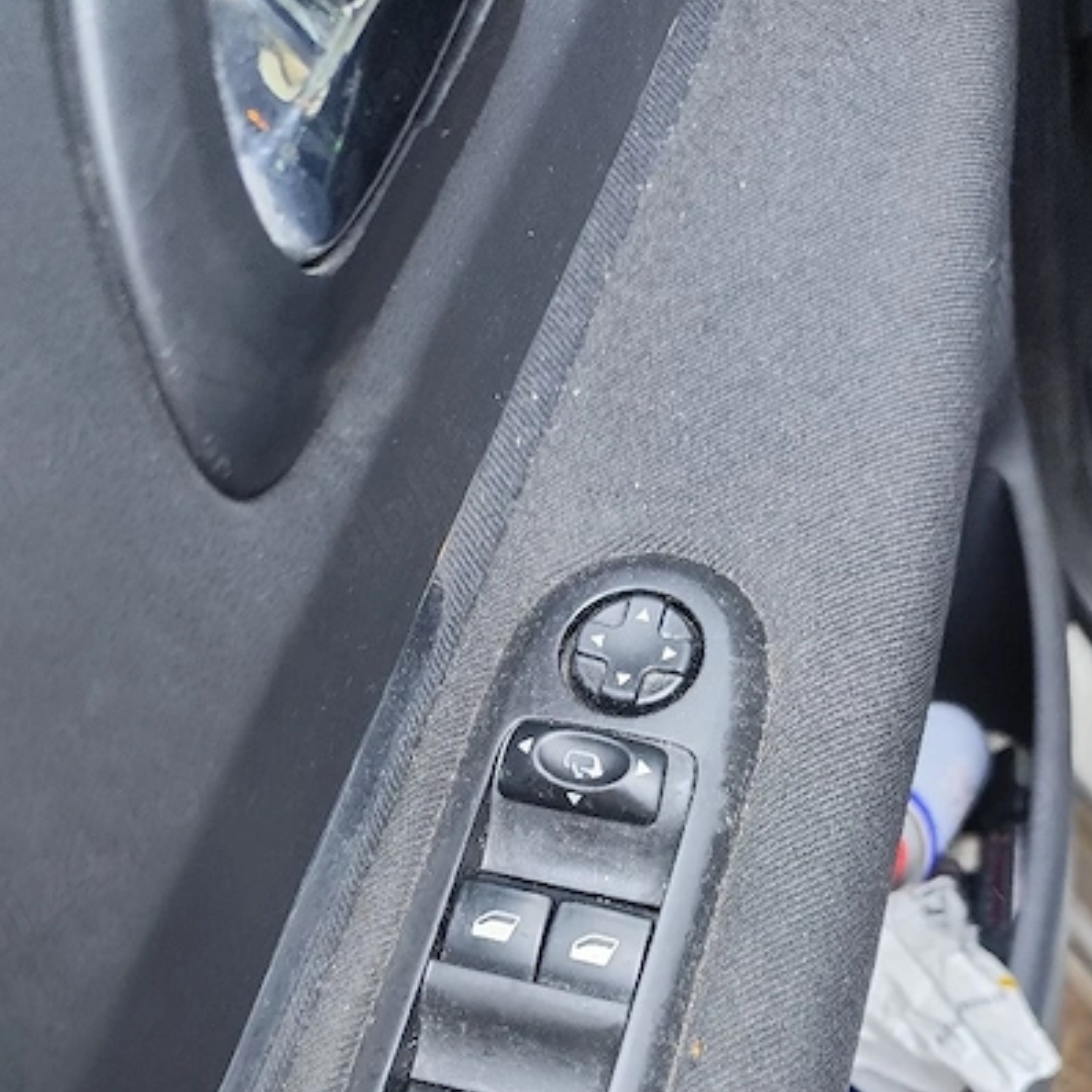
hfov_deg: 40.9
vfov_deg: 38.3
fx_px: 1463
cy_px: 974
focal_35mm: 41
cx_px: 561
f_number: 1.65
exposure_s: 1/100
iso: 400
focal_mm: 6.19
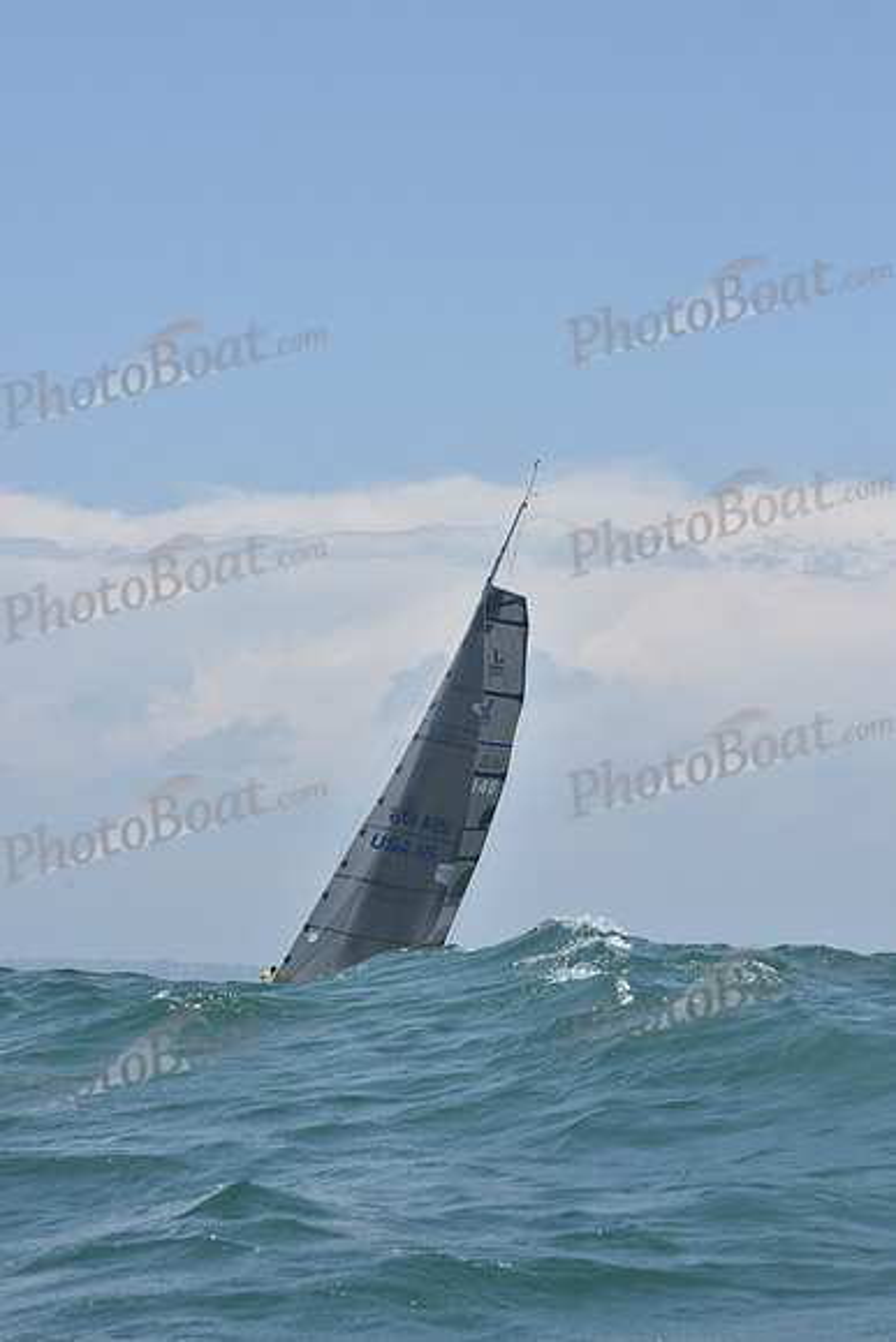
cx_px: 448
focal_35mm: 92
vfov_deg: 22.1
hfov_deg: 14.9
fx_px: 3432
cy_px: 671
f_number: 9
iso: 320
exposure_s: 1/1000
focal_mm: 92
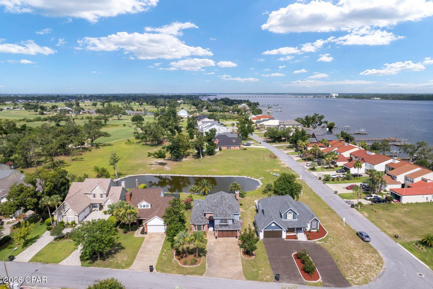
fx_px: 277
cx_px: 223
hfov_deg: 76.1
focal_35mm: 23
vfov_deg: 55.1
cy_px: 143
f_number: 2.8
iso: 100
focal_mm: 8.38
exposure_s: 1/4000
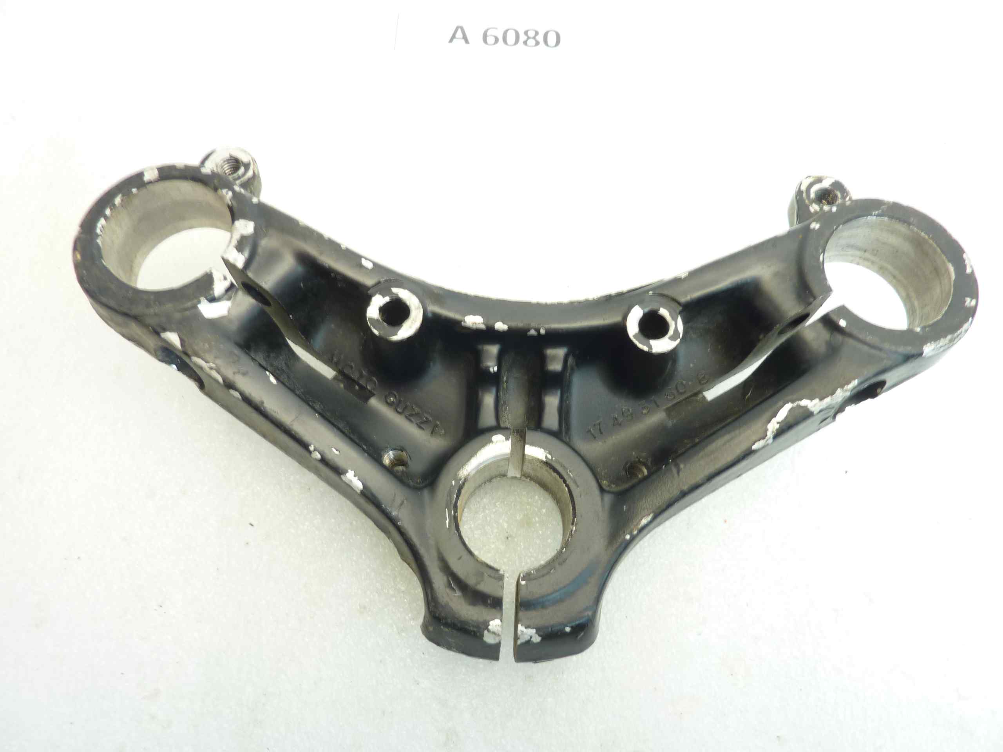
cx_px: 502
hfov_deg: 69.4
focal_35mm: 25
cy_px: 376
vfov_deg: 54.9
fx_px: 724
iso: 80
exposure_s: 1/8
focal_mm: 4.1
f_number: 3.3
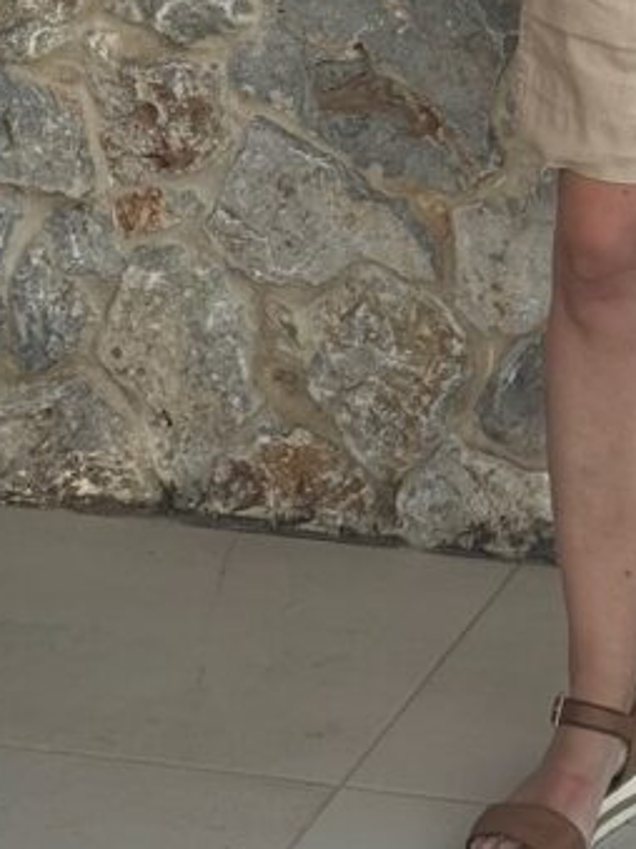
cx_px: 846
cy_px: -230
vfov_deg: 13.2
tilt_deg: -11.4
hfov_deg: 10.0
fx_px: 3554
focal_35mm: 145
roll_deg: +0.1
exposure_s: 1/1312
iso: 64
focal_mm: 6.76
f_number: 1.78
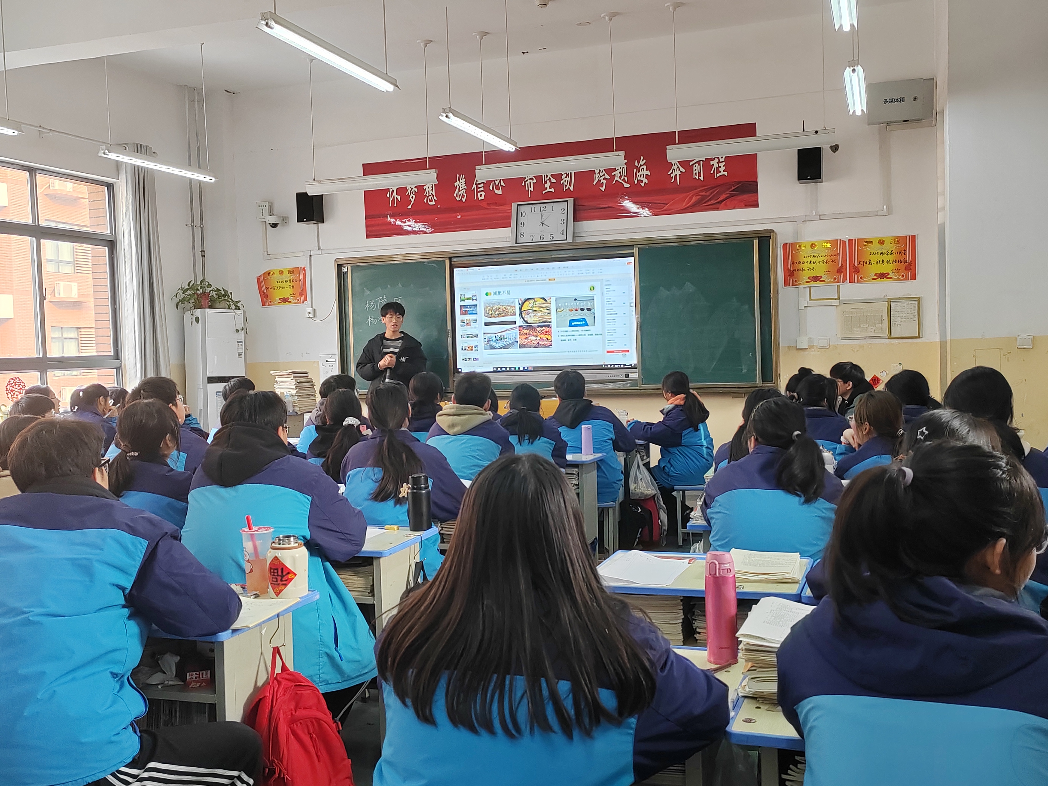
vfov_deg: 40.7
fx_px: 1060
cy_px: 393
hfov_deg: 52.6
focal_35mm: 35
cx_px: 524
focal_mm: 5.52
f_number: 1.9
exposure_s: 1/100
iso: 500
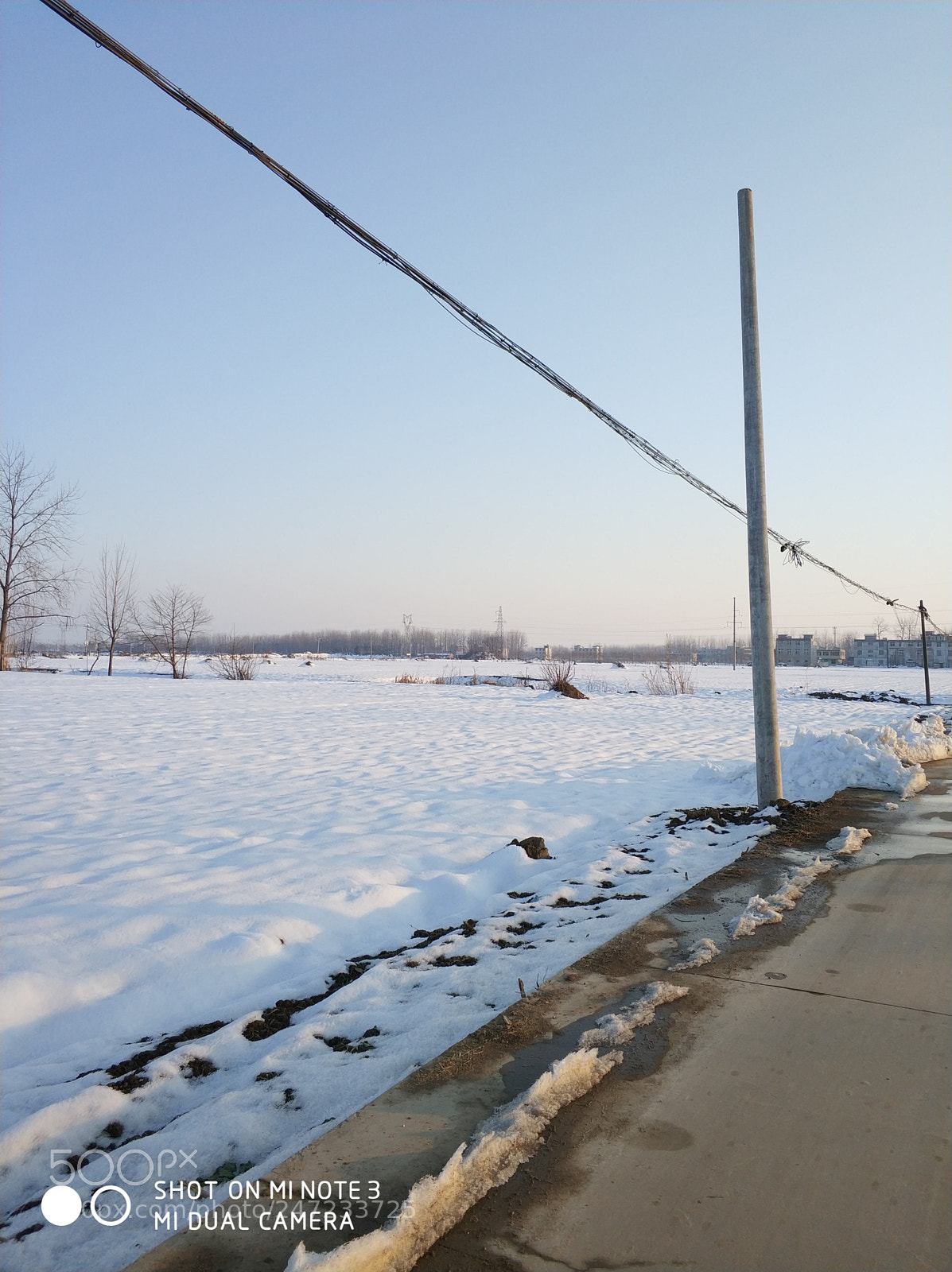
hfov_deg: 51.3
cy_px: 636
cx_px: 476
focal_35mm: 27
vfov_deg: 65.4
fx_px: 992
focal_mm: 3.82
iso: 100
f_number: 1.8
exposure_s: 1/693
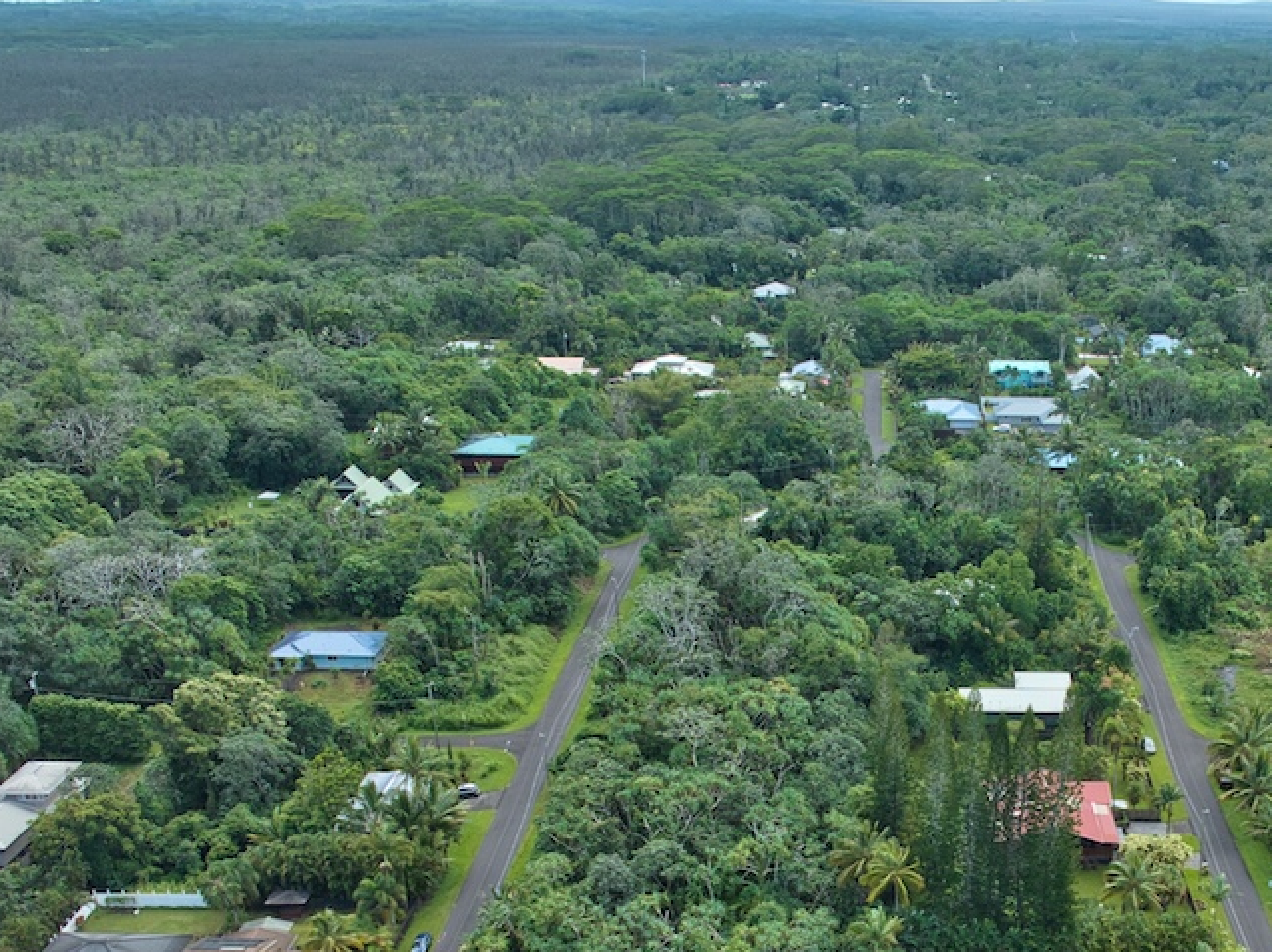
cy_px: 804
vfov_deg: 31.1
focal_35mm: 45
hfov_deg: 41.3
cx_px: 900
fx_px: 1652
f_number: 4
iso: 100
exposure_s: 1/640
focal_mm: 12.29
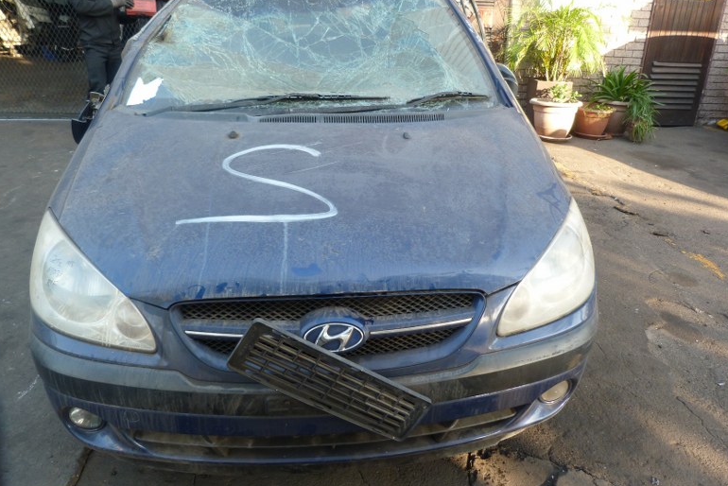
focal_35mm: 27
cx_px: 375
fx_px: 546
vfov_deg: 48.0
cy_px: 234
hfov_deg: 67.3
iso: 100
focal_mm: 4.5
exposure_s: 1/60
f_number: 2.8
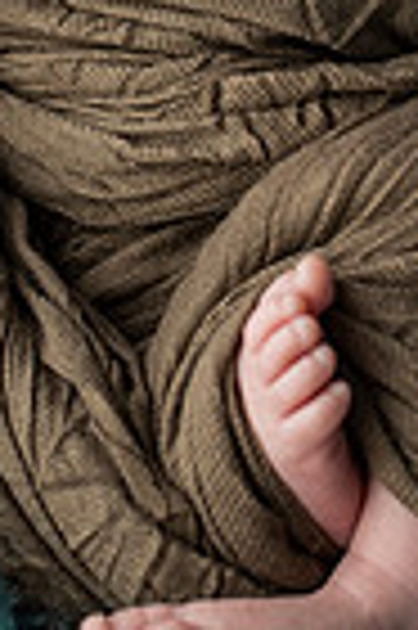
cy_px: -86
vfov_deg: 12.5
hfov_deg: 8.5
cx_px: 297
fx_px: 2811
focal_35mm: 161
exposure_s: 1/250
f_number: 3.2
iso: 1000
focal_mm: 50
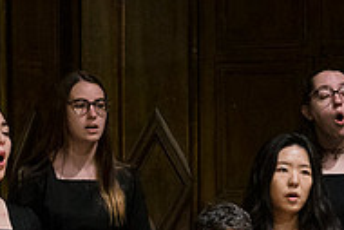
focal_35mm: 321
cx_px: 433
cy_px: 347
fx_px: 3070
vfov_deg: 4.3
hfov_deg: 6.4
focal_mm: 70
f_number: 5
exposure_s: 1/250
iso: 1600
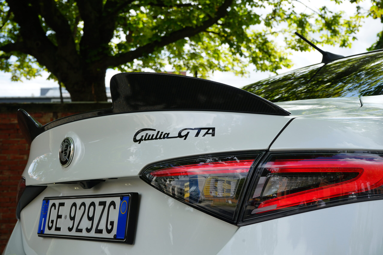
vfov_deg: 26.0
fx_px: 553
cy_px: 128
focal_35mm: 52
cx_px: 192
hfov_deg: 38.2
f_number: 9
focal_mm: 52
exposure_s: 1/100
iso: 100
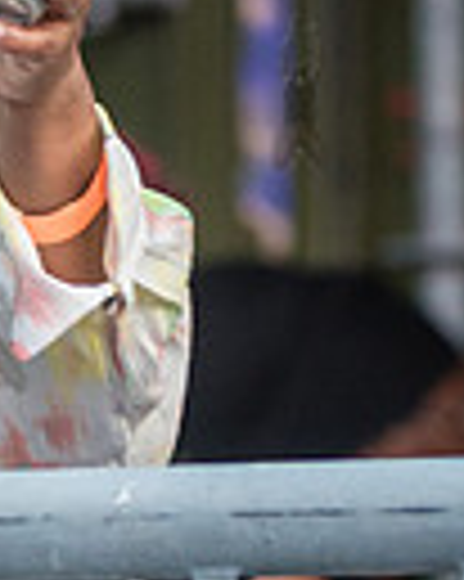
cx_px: -481
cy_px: 59
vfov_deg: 3.3
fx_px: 10226
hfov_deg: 2.6
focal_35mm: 595
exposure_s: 1/250
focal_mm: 125
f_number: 4
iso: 1000
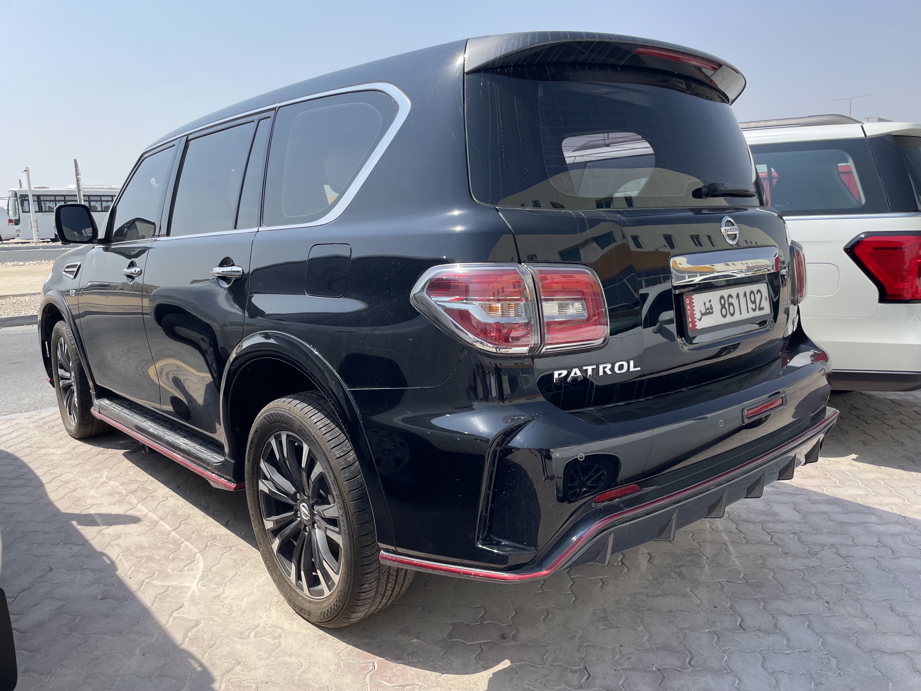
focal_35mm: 26
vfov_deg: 53.1
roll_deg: +1.0
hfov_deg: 67.3
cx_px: 460
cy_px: 346
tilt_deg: -11.5
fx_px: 692
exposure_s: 1/2747
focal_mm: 4.2
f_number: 1.6
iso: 32
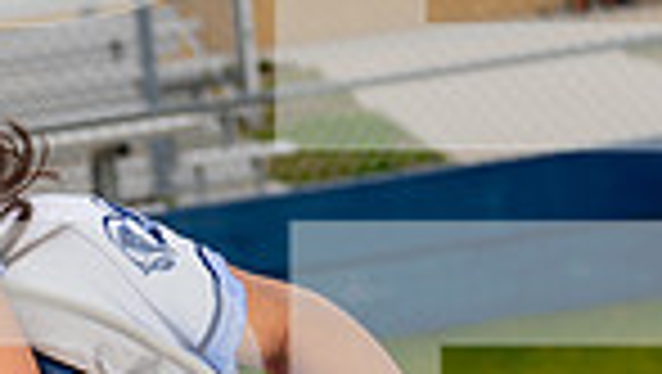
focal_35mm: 145
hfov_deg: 13.9
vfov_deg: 8.3
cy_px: 462
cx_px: -338
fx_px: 2548
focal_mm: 35
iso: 80
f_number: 4
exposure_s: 1/250
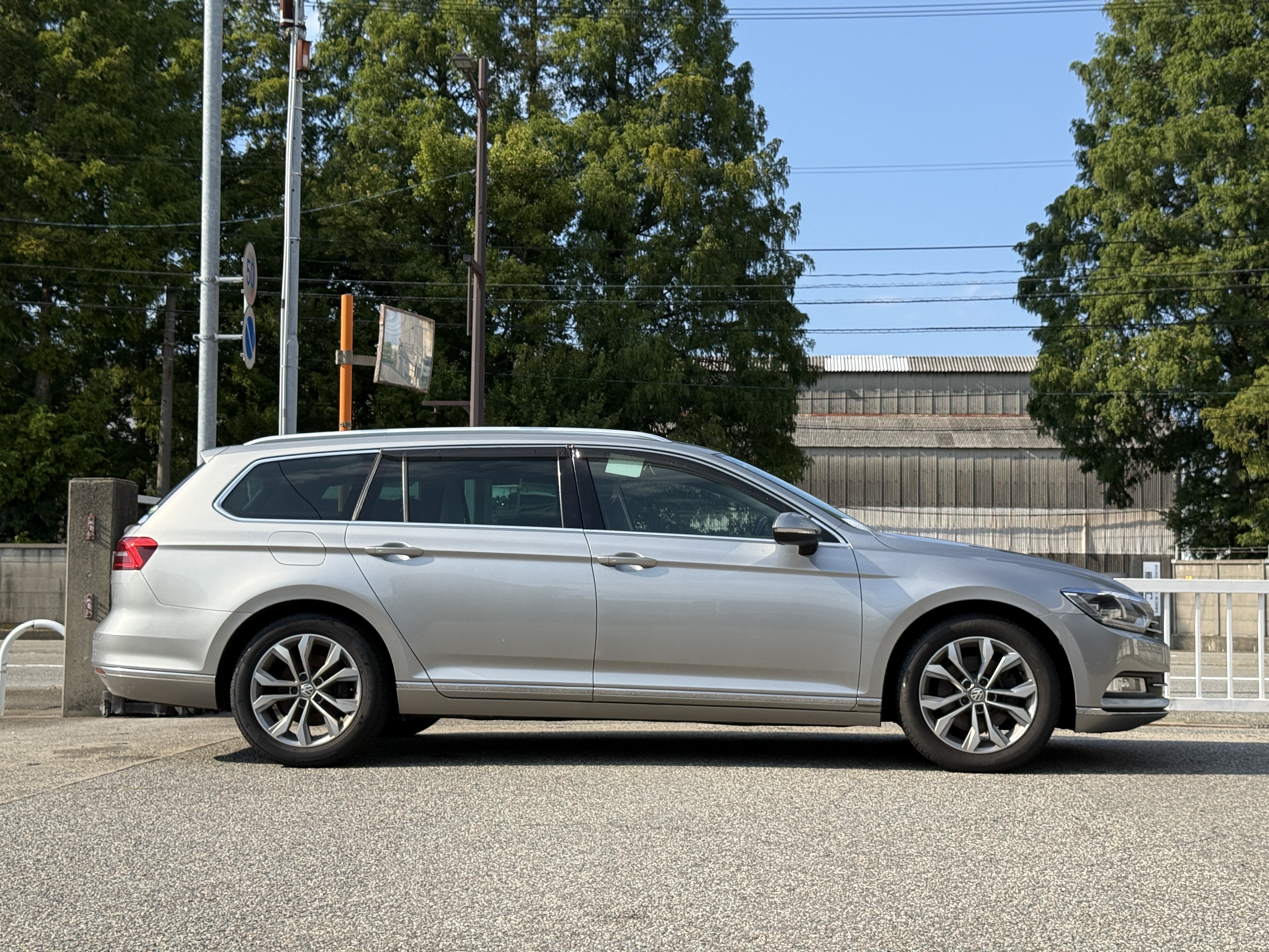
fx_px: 1760
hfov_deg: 39.7
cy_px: 476
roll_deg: -0.6
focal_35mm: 48
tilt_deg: +3.8
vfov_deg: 30.3
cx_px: 634
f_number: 1.78
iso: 80
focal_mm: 6.76
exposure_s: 1/4098
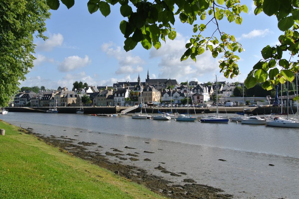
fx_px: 291
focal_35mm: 35
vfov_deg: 37.9
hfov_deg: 54.4
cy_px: 101
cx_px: 148
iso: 100
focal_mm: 12.7
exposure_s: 1/500
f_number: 5.6
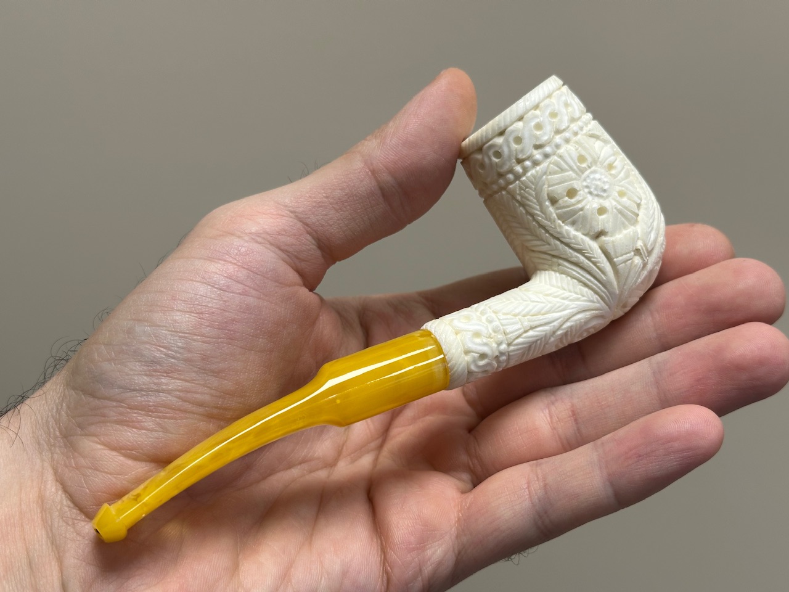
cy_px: 296
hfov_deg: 39.7
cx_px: 394
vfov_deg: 30.3
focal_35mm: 48
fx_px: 1094
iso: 64
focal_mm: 6.86
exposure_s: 1/121
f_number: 1.78
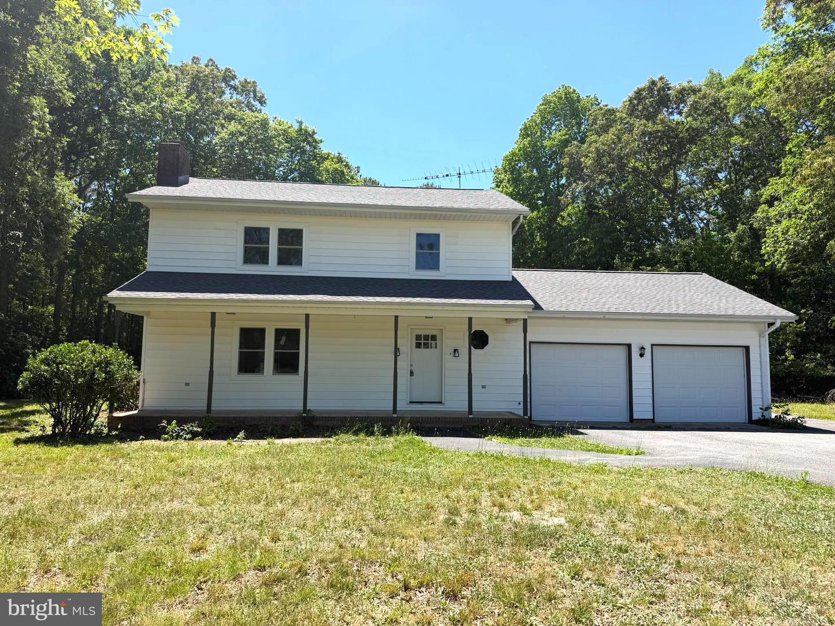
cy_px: 313
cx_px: 418
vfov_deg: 56.8
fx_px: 579
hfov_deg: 71.6
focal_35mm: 24
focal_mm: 6.76
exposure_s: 1/2445
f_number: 1.78
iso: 80
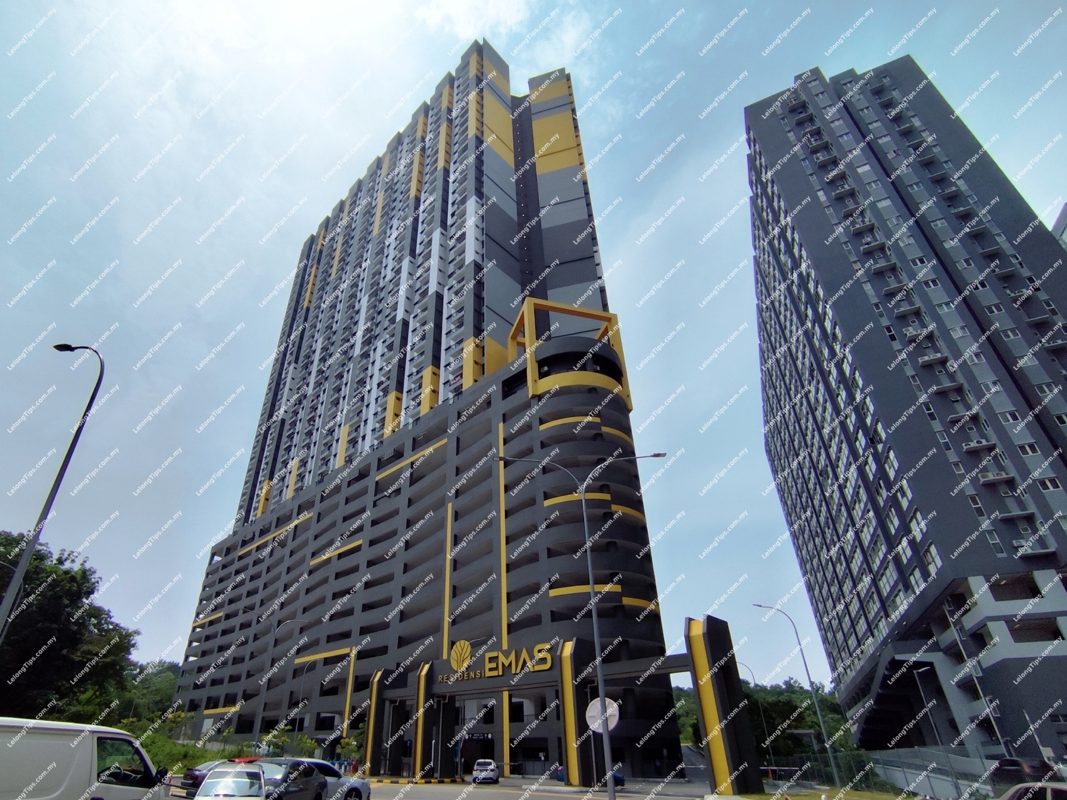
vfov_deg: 78.1
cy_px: 400
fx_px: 493
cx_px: 534
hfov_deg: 94.5
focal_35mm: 16
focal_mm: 1.65
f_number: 2.2
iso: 50
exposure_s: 1/6708
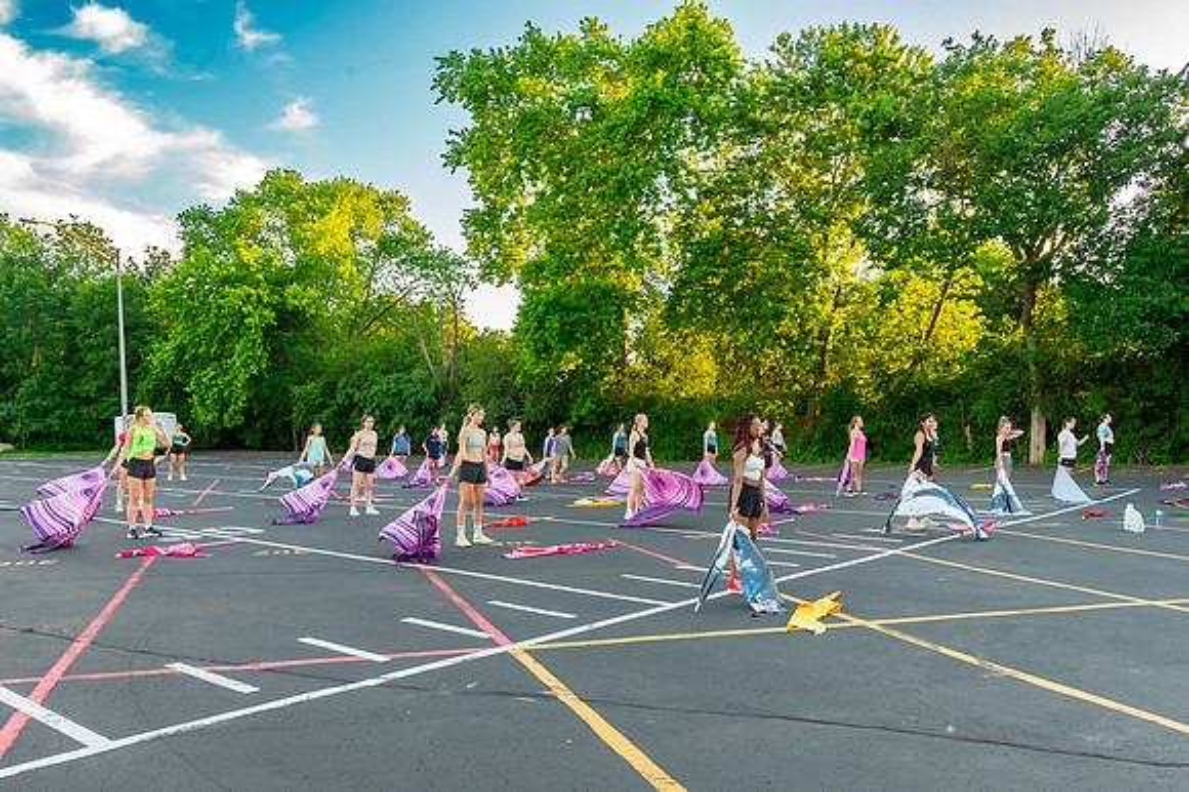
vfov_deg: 45.4
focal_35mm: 28
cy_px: 470
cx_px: 548
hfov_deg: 64.5
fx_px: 941
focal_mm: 24
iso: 1250
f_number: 9
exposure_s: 1/250
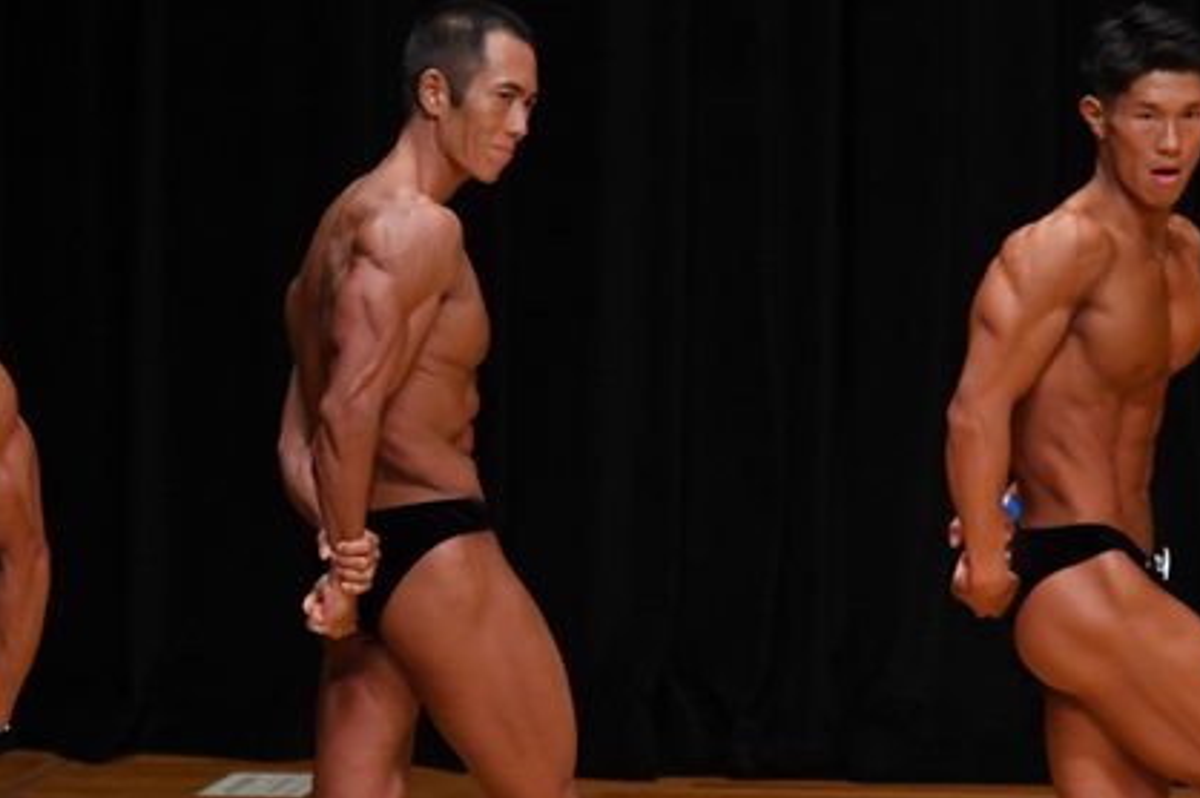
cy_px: 554
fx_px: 15754
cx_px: 329
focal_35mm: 473
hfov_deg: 4.4
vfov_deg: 2.9
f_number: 5.6
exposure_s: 1/400
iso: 3200
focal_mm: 170
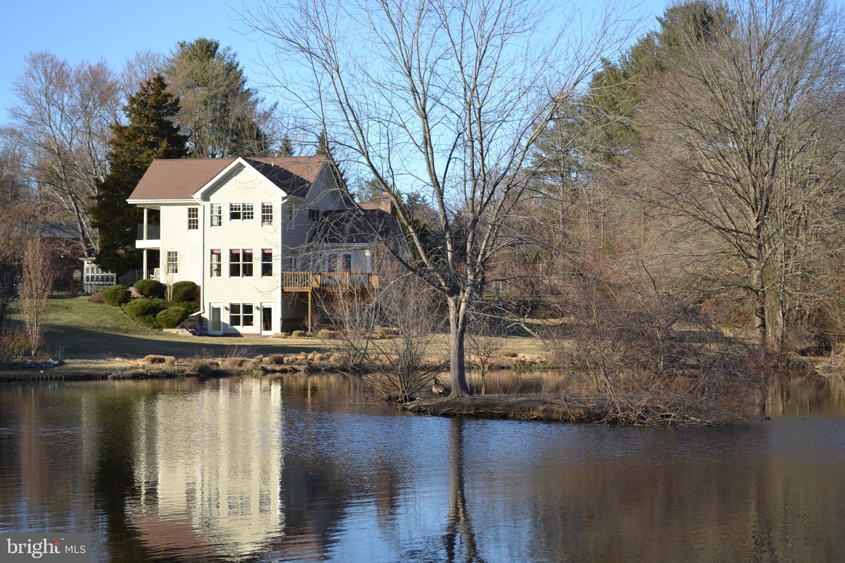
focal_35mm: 72
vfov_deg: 18.9
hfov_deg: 28.1
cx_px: 422
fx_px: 1690
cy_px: 282
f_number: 7.1
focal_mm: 48
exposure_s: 1/200
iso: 100
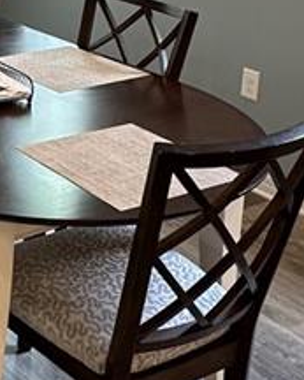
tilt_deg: -10.5
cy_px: -35
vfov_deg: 23.5
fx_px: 854
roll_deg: -2.5
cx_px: -54
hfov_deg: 19.1
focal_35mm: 76
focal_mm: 2.22
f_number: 2.2
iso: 250
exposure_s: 1/60
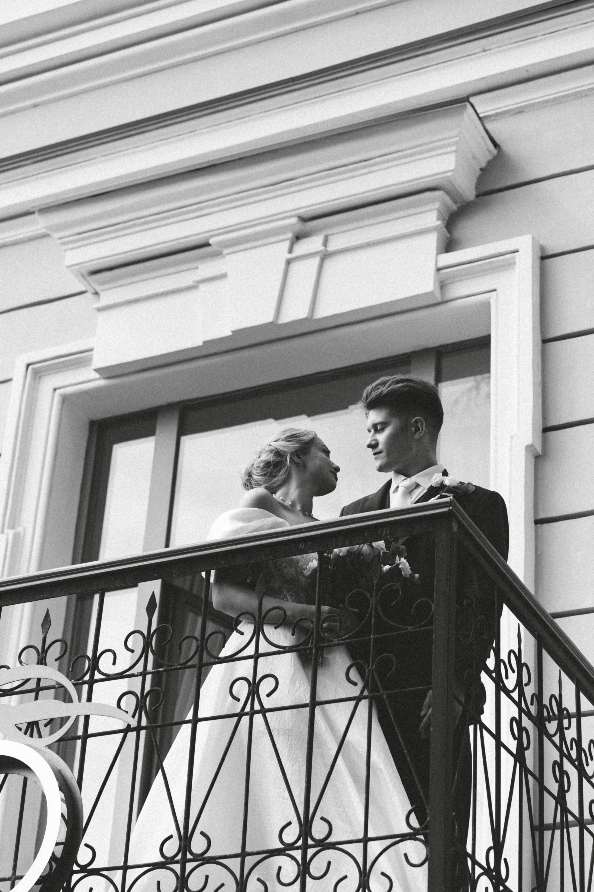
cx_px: 297
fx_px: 2104
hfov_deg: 16.1
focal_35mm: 85
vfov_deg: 23.9
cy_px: 446
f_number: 4
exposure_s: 1/400
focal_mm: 85
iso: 100
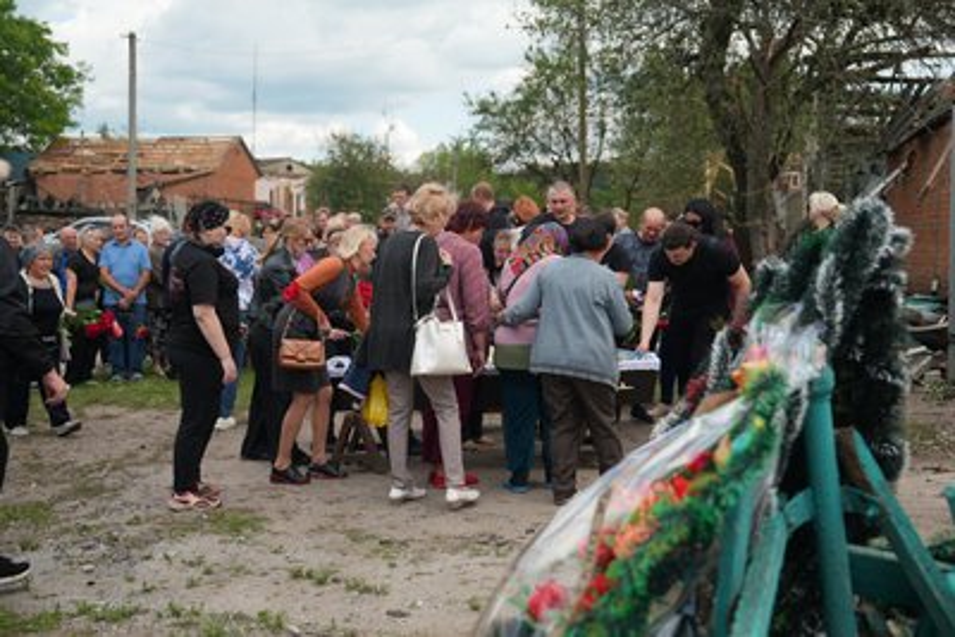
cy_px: 318
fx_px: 1035
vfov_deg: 34.2
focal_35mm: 39
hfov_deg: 49.5
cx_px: 478
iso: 100
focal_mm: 39
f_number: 2.8
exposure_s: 1/200
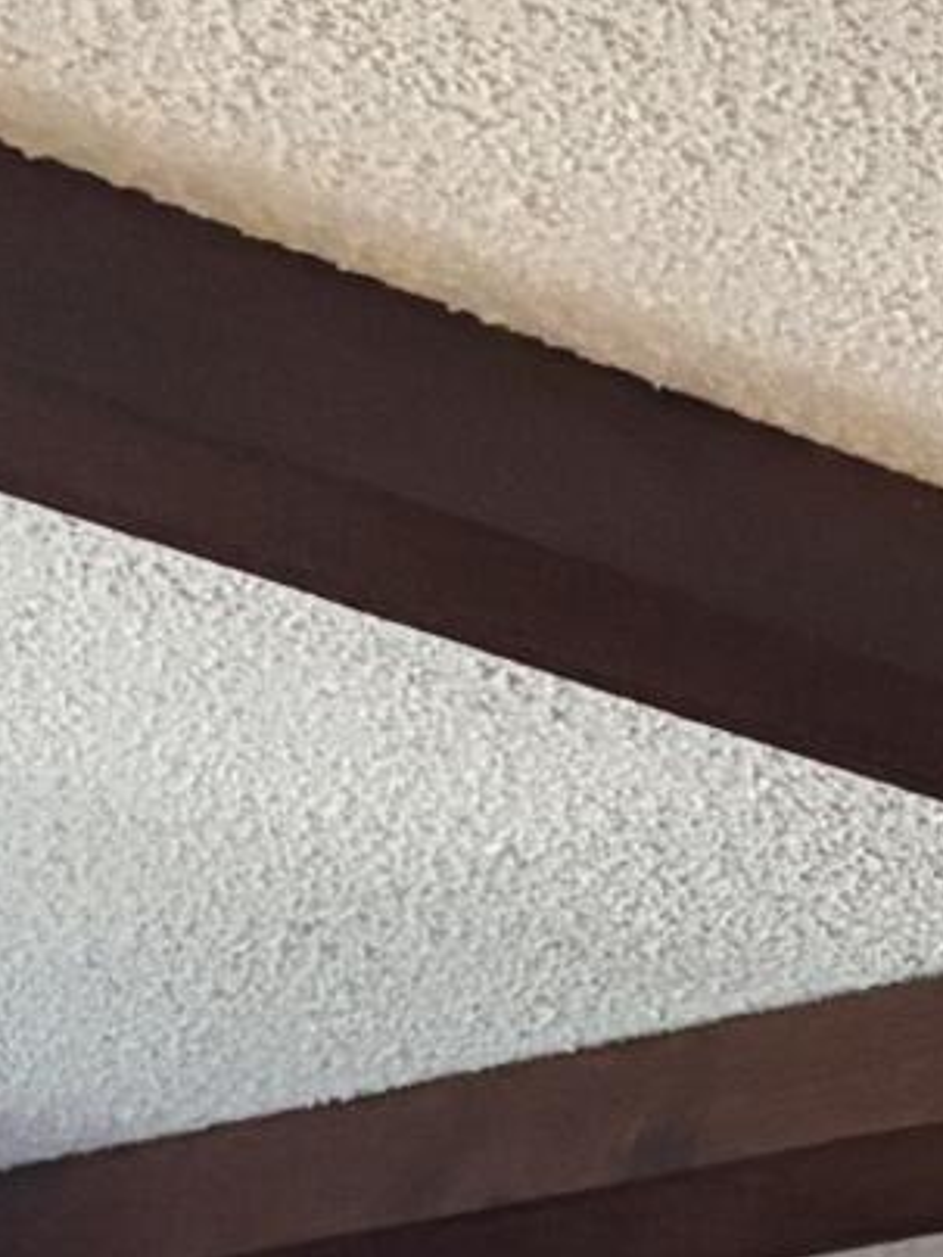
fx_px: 7010
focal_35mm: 193
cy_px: 2573
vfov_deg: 9.5
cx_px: 3386
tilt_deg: +3.6
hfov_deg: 6.6
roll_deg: -2.7
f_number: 1.6
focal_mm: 5.96
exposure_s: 1/60
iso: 400
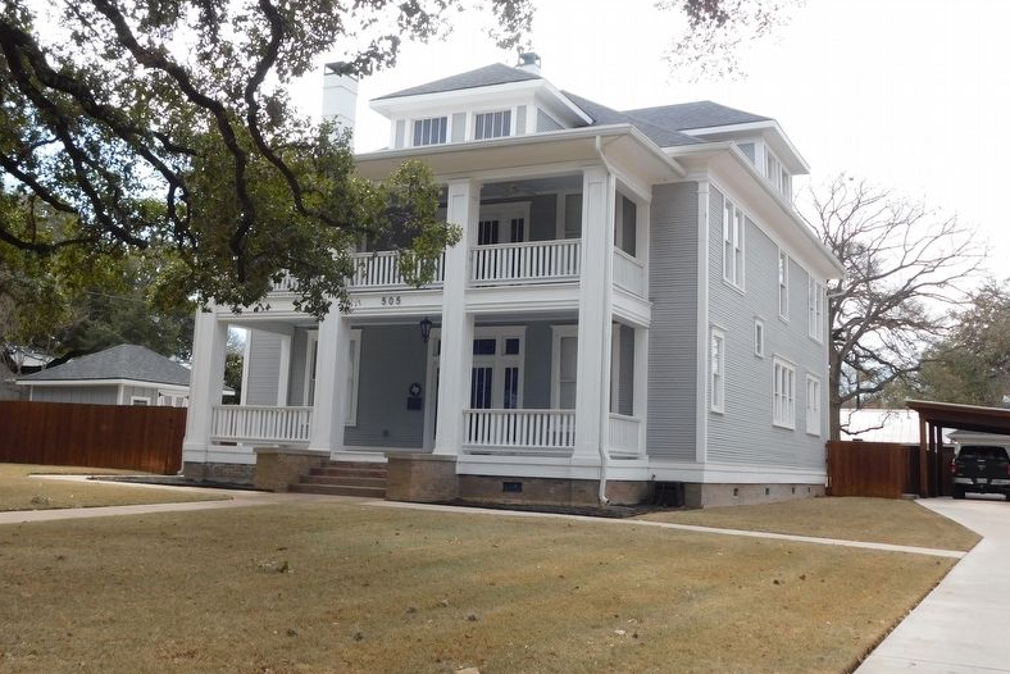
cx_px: 504
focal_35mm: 38
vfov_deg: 35.0
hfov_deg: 50.7
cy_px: 295
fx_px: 1066
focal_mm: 6.3
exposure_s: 1/640
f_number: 3.5
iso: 125
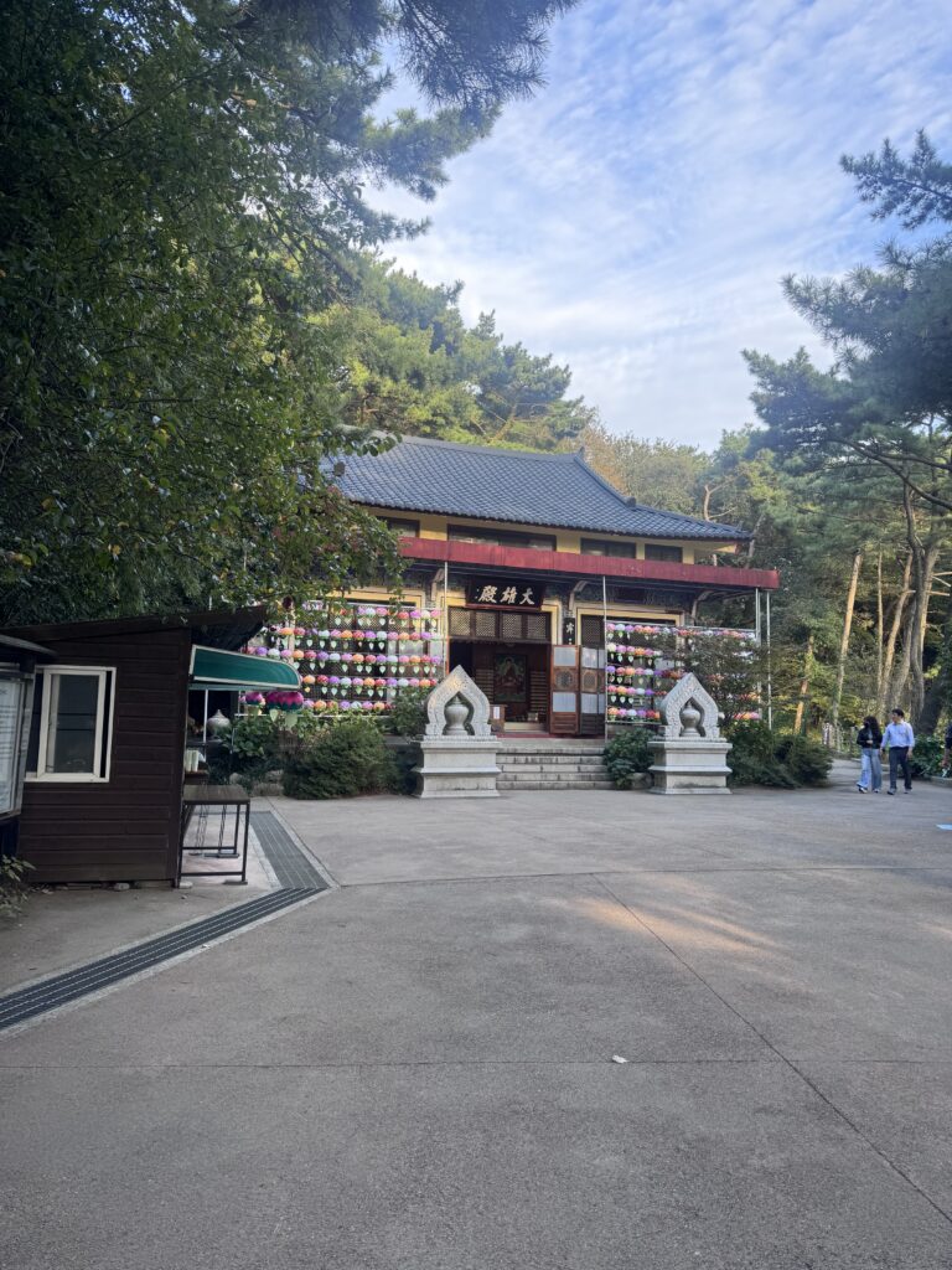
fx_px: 880
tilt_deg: +7.6
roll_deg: -0.4
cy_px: 635
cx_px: 476
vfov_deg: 71.6
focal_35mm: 24
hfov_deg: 56.8
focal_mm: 6.76
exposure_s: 1/159
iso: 64
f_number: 1.78
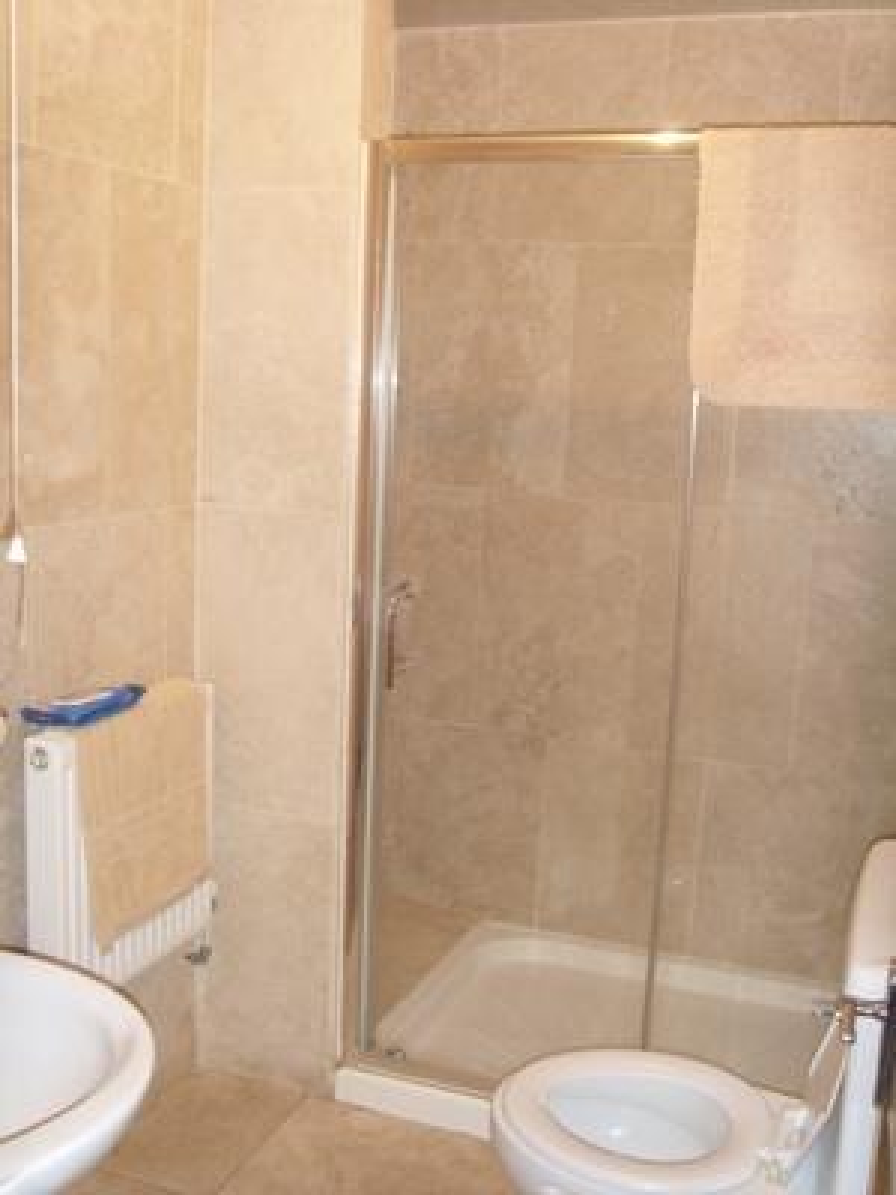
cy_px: 598
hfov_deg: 45.4
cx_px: 448
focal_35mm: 31
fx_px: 1070
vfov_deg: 58.4
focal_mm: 6.3
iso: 200
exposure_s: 1/30
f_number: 3.5
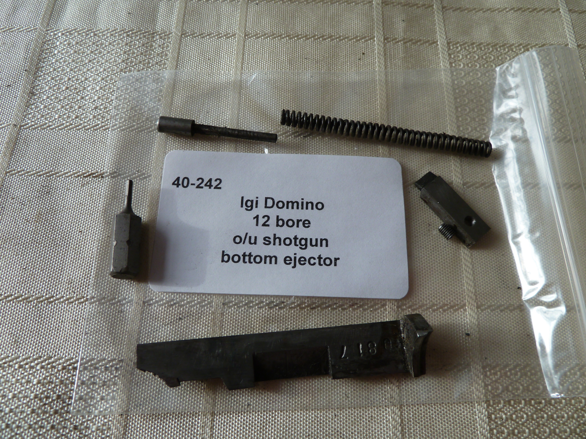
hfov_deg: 69.4
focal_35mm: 25
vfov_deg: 54.9
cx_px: 293
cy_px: 220
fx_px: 423
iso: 80
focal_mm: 4.1
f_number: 3.3
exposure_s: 1/40
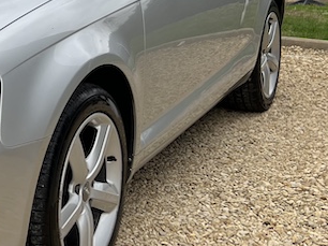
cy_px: 48
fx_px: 805
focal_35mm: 85
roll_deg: +1.9
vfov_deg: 17.2
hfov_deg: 20.8
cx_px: -111
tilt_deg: -10.0
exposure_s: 1/873
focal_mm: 5.7
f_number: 1.5
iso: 50
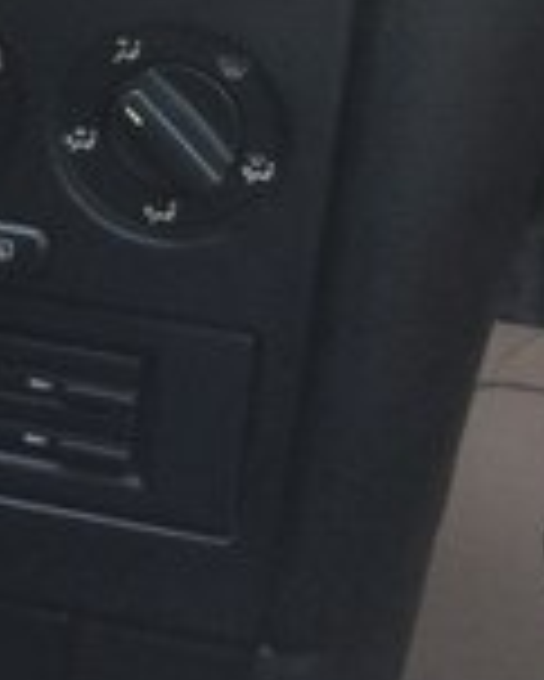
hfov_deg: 16.2
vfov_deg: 19.3
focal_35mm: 93
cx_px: 4
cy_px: -149
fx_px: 1870
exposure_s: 1/33
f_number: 2.2
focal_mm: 4.15
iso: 100
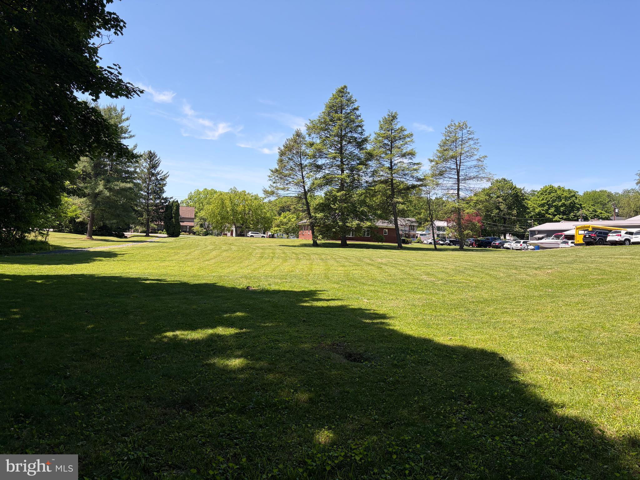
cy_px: 240
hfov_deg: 67.3
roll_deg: -2.9
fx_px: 481
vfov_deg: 53.1
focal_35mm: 26
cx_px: 320
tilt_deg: +1.7
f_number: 1.6
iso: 50
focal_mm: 5.96
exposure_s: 1/2075
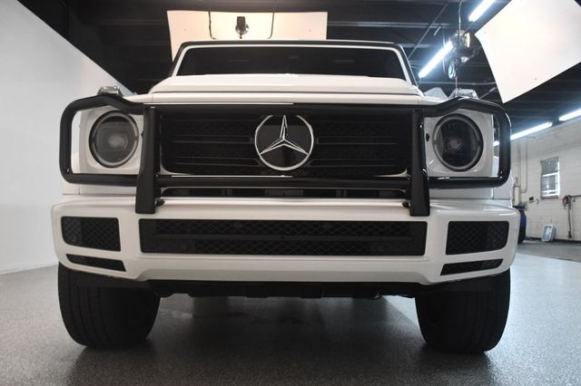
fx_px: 532
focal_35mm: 33
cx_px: 290
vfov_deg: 39.9
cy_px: 193
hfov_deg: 57.2
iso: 1600
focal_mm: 22
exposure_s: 1/125
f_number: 3.5
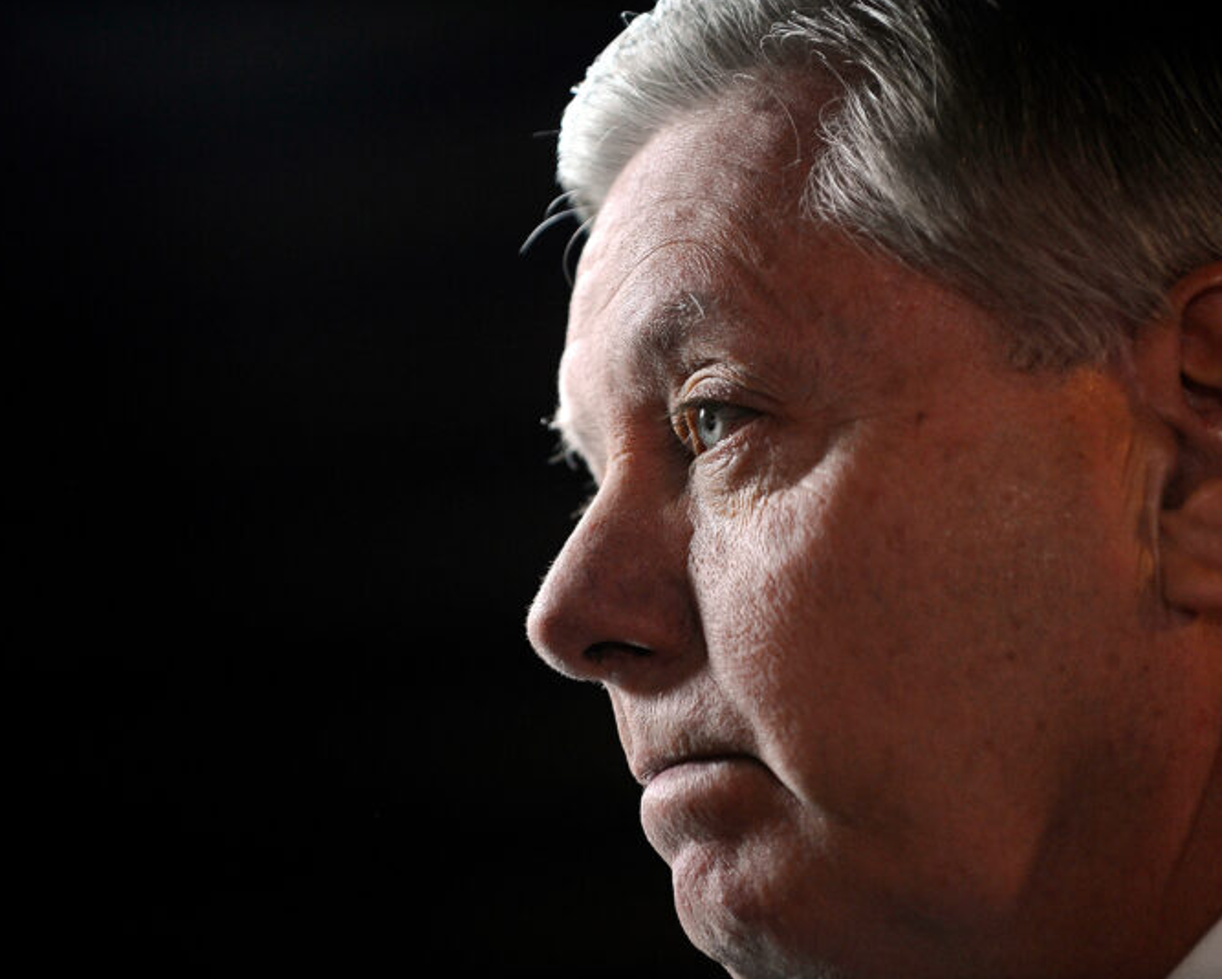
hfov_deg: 8.5
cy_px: 489
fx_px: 8212
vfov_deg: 6.8
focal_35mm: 227
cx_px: 701
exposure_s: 1/250
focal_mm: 200
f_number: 4
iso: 1600
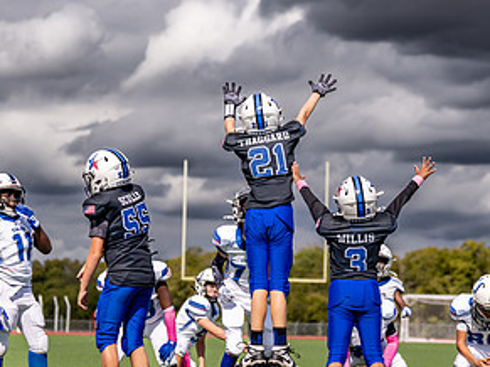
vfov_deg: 10.0
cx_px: 284
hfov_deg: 13.3
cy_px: 167
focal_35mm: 149
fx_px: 2108
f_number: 2.8
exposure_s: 1/10000
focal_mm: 70
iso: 250
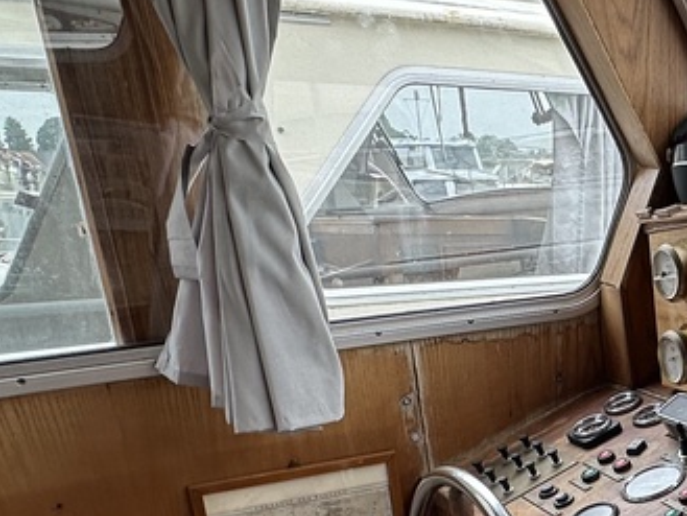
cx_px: 846
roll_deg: +1.6
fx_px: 1013
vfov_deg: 27.3
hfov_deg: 31.0
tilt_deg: -18.5
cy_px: 491
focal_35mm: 51
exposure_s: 1/399
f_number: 2.2
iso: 40
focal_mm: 2.22
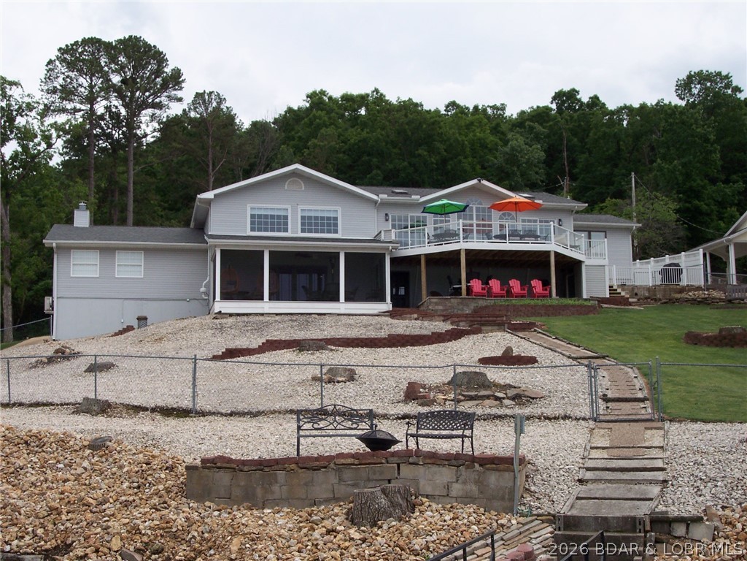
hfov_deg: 37.5
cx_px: 374
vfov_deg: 28.6
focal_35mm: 51
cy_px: 280
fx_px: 1101
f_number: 5.6
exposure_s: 1/500
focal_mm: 10.7
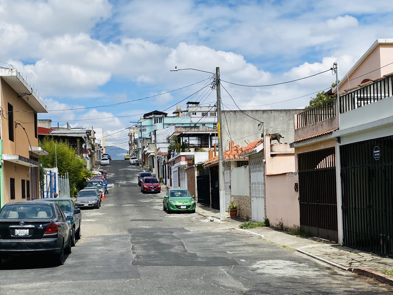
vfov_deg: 30.1
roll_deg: +1.9
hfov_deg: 39.6
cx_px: 171
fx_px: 545
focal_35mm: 48
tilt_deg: -0.5
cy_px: 184
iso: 32
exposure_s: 1/3731
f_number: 1.8
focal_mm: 4.25
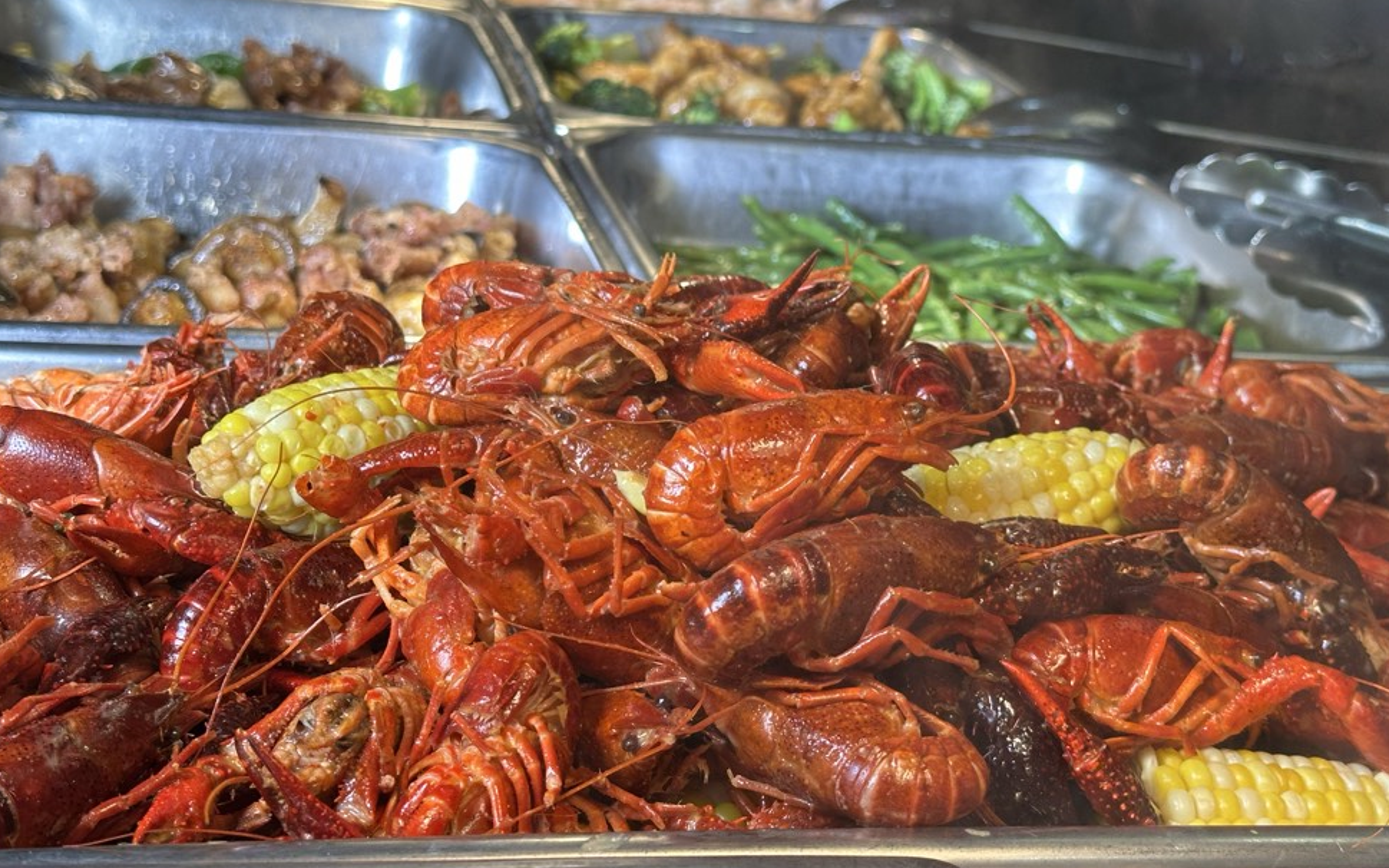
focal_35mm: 63
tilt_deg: -16.8
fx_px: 2385
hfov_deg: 32.4
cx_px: 846
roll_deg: -6.1
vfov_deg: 20.6
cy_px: 404
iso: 50
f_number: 1.78
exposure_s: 1/139
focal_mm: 6.86
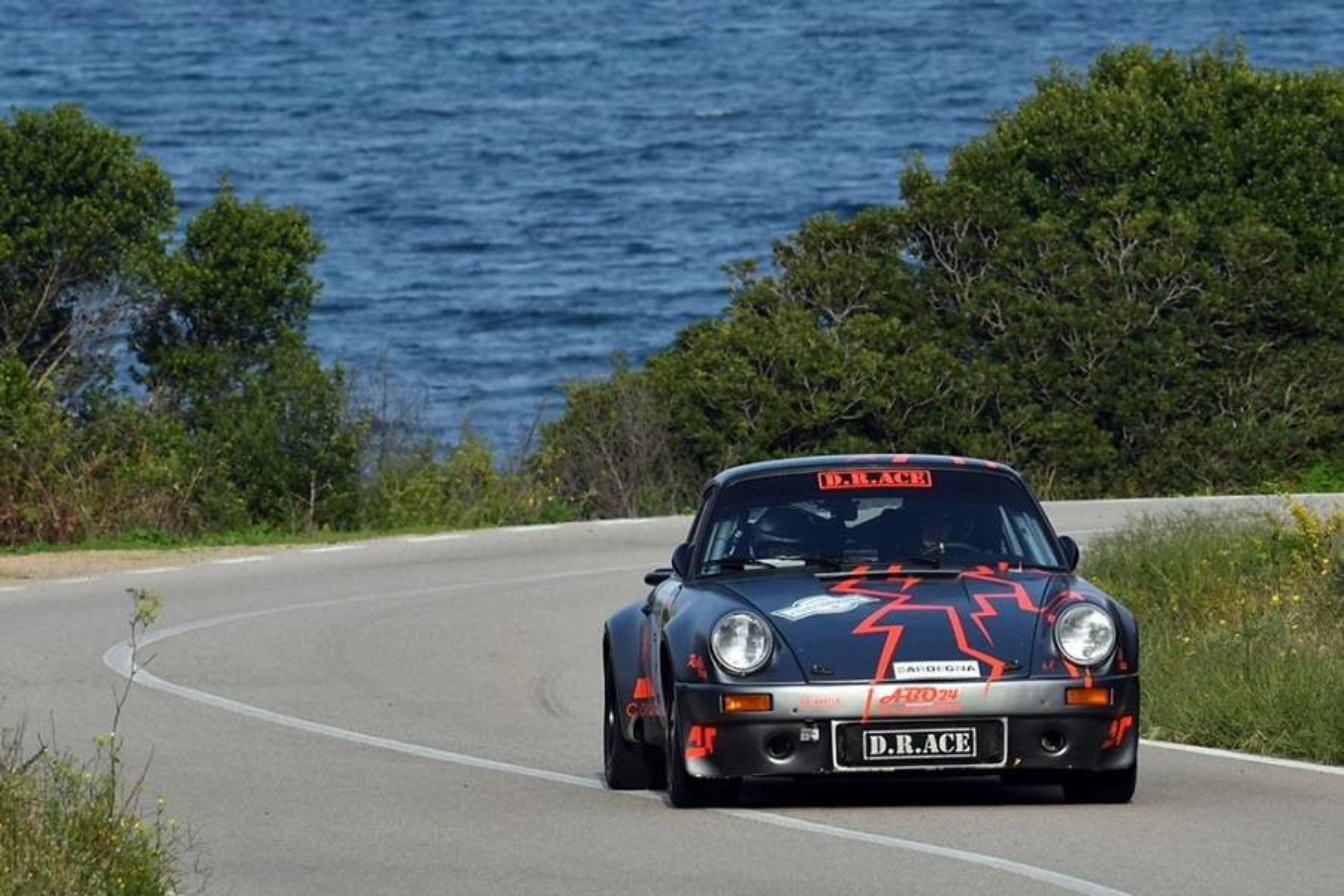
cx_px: 672
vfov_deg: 4.6
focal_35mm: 300
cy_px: 448
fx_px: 11199
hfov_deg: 6.9
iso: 250
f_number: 6.3
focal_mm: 200
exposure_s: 1/1600
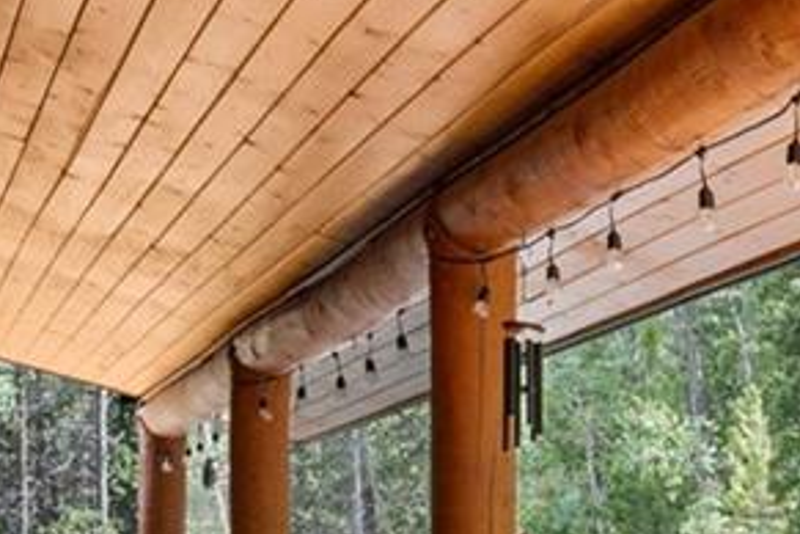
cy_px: 608
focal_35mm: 88
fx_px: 1955
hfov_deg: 19.3
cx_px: 1289
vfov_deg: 15.1
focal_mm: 16
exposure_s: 1/13
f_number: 8
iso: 160
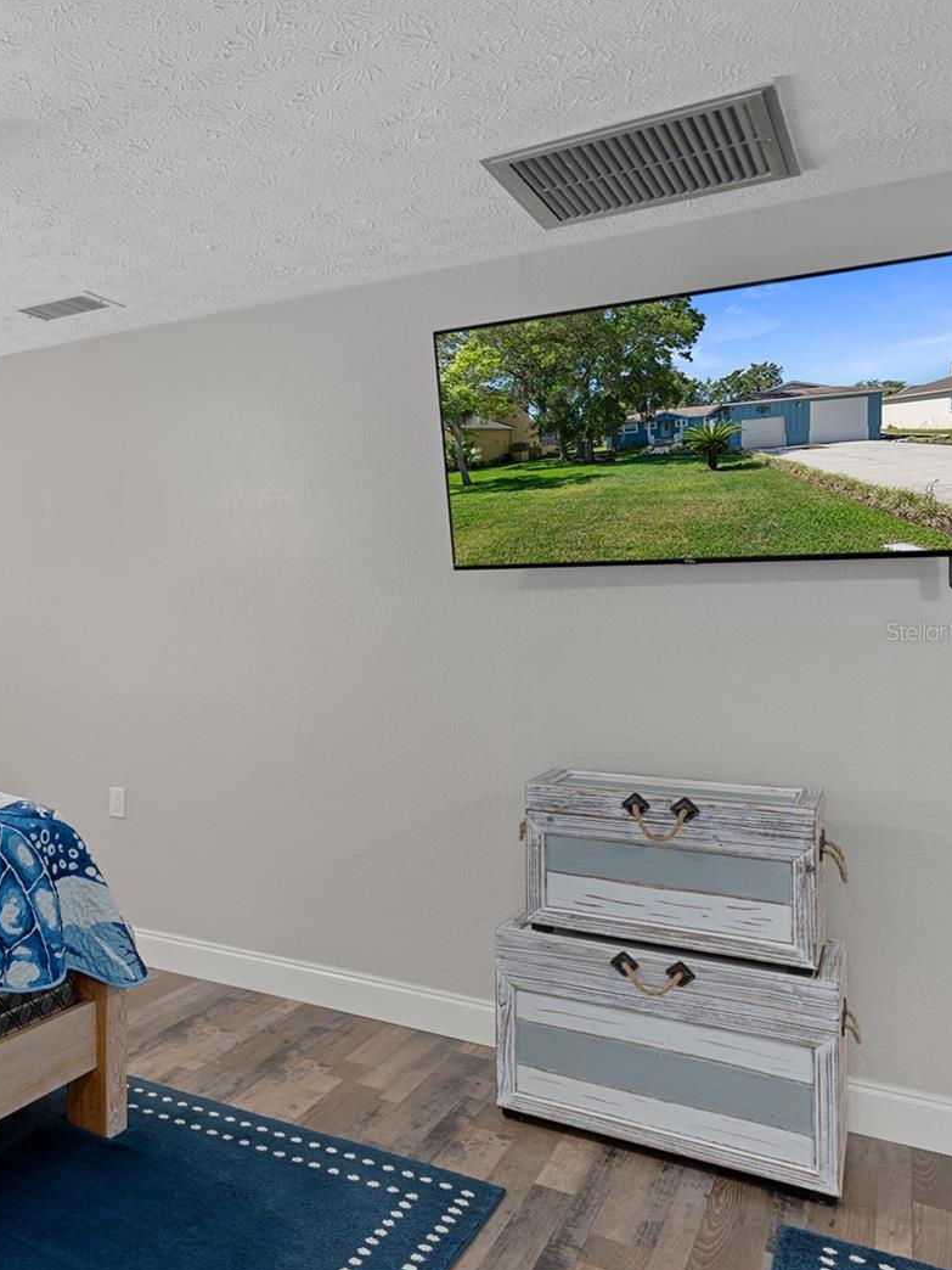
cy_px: 631
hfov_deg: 42.6
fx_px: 1054
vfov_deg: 62.1
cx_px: 22
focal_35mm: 29
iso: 320
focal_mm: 13
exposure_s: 1/2
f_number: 8
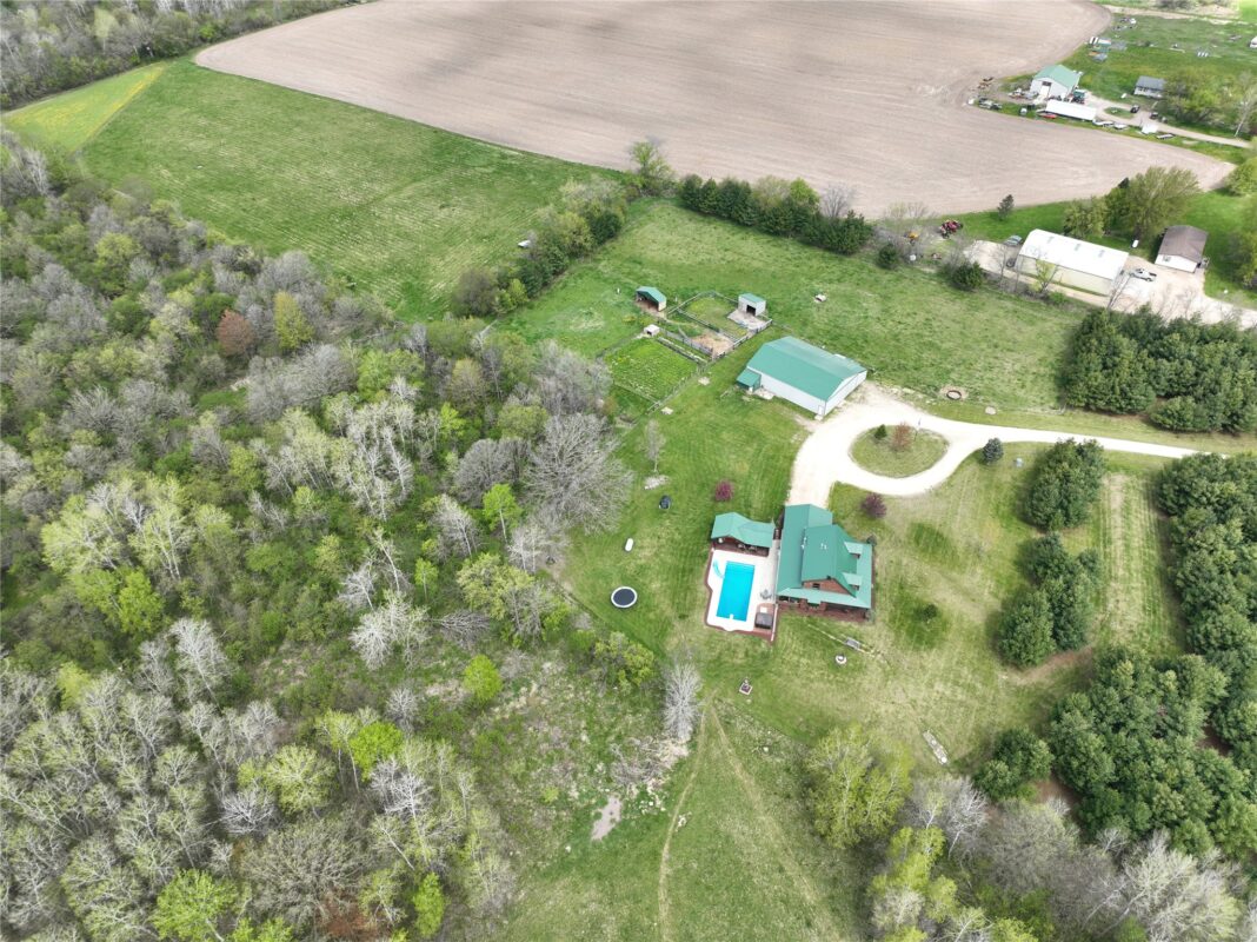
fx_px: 871
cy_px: 471
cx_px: 628
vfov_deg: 56.8
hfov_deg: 71.6
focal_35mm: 24
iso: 100
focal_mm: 12.29
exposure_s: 1/500
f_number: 2.8
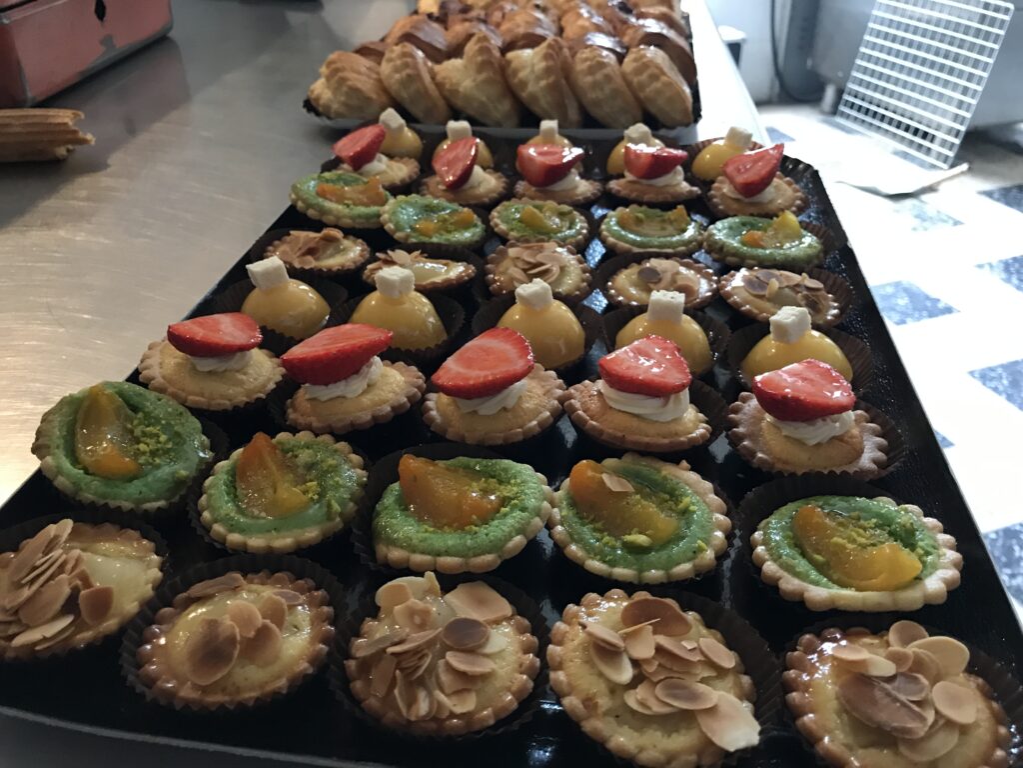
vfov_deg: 49.7
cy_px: 384
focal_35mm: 28
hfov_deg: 63.4
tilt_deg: -33.4
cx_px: 512
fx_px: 827
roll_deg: +1.1
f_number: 1.8
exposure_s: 1/17
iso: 100
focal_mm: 3.99
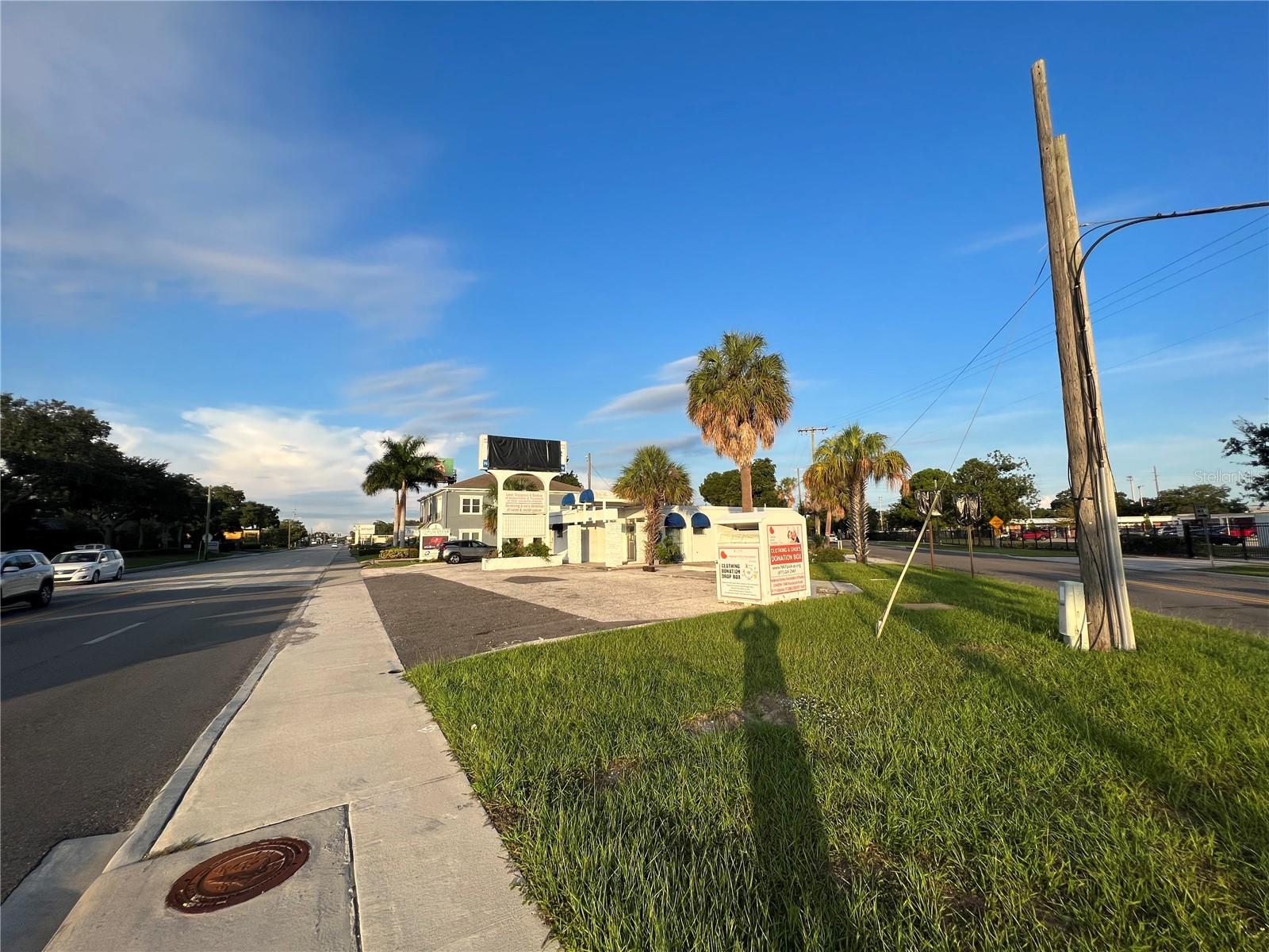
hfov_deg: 106.2
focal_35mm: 13
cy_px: 476
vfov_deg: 89.9
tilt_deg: +8.0
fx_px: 477
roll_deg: +1.1
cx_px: 634
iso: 32
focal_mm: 1.57
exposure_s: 1/1233
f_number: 1.8
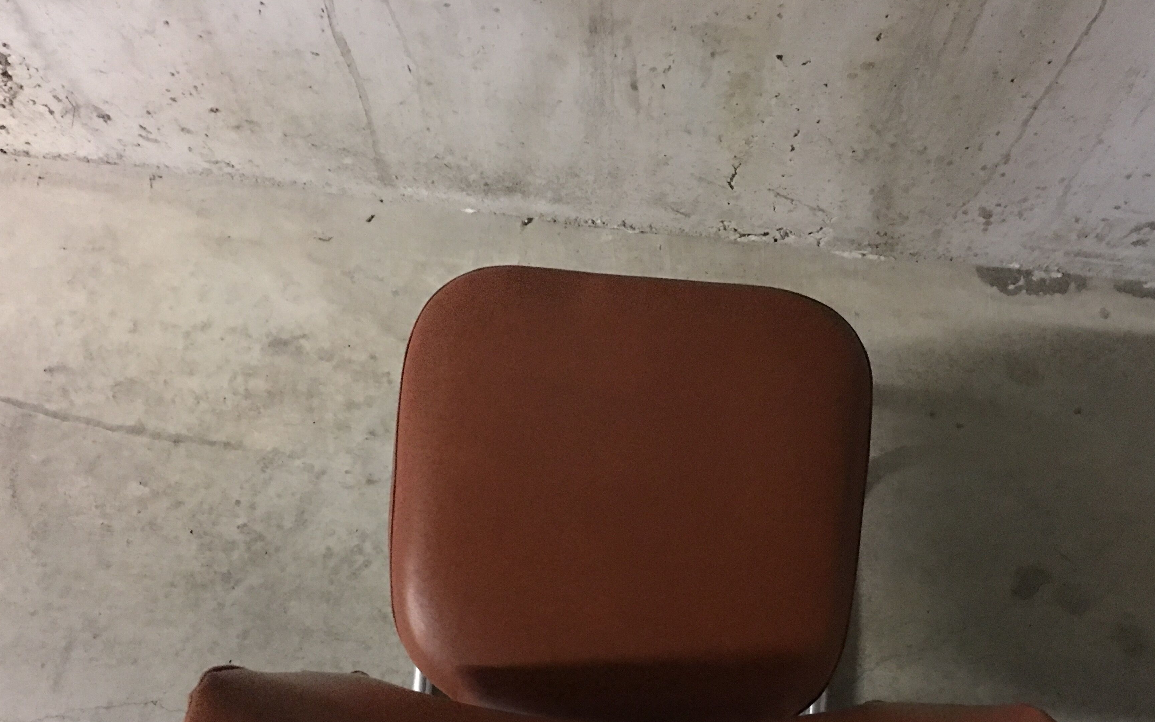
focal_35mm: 36
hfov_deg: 53.9
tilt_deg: -70.4
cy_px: 499
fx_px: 1133
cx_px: 627
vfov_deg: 34.9
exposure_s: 1/4
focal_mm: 4.15
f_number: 2.2
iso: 200
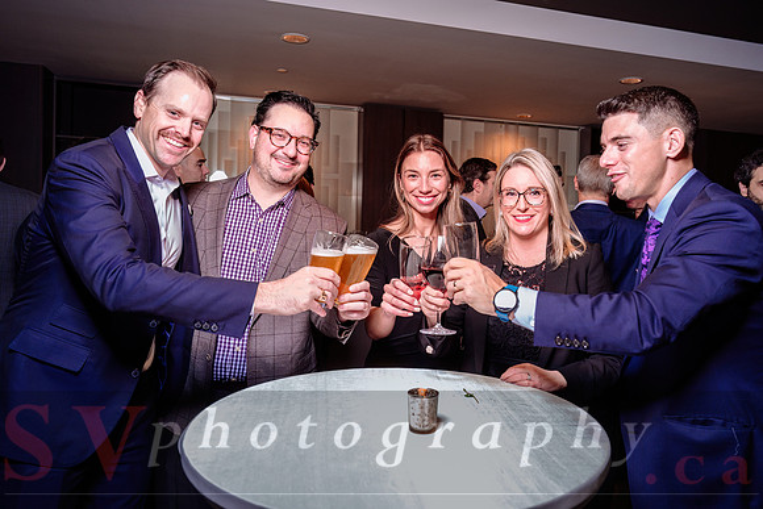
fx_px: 564
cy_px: 231
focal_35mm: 27
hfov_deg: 68.0
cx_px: 416
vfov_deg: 48.5
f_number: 4
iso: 800
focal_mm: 24
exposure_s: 1/60
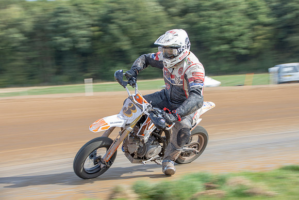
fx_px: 972
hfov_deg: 17.5
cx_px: 150
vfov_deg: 11.7
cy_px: 100
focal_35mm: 117
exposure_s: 1/125
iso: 125
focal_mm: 78
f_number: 8
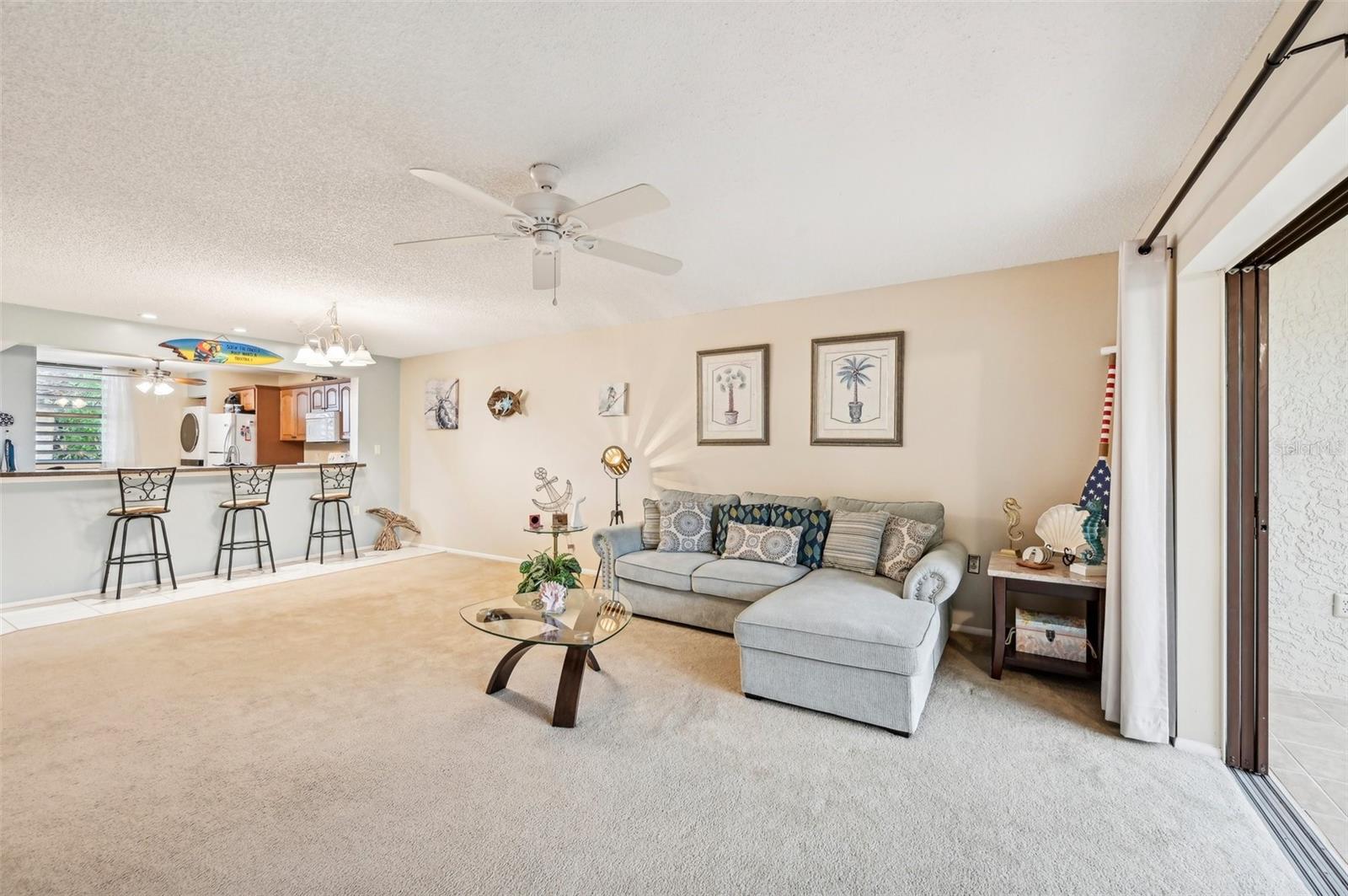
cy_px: 448
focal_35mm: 14
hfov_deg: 104.3
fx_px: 524
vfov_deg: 81.1
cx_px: 674
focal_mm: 14
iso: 400
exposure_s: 1/6
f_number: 8
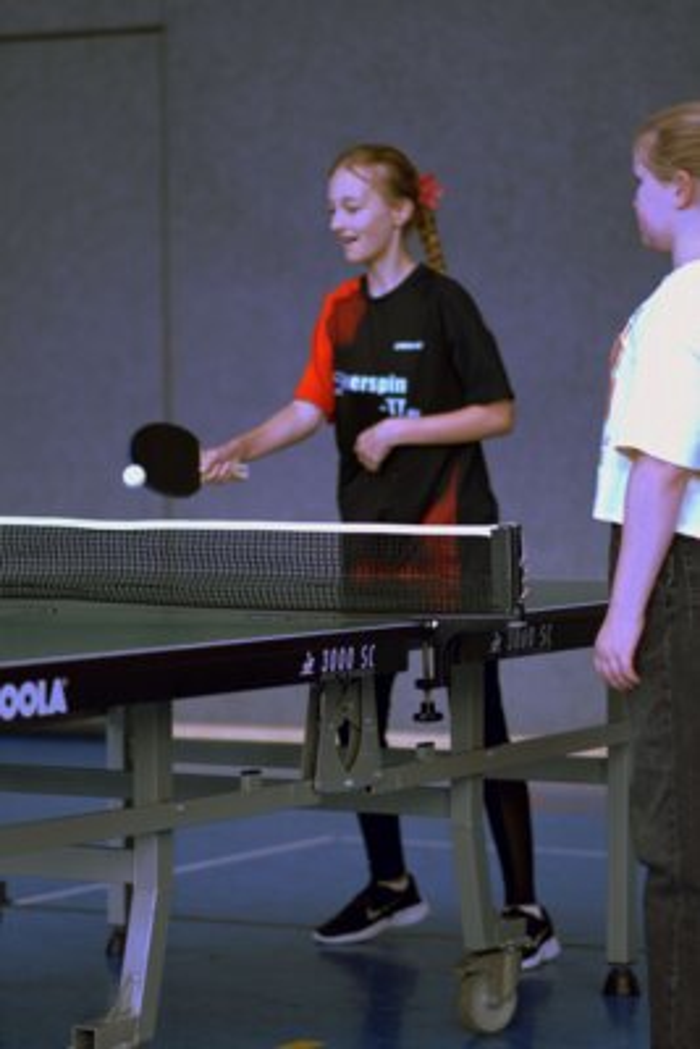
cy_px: 524
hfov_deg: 10.8
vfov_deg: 16.1
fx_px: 3715
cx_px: 350
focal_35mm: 128
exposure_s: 1/400
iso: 560
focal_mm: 85
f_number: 1.8
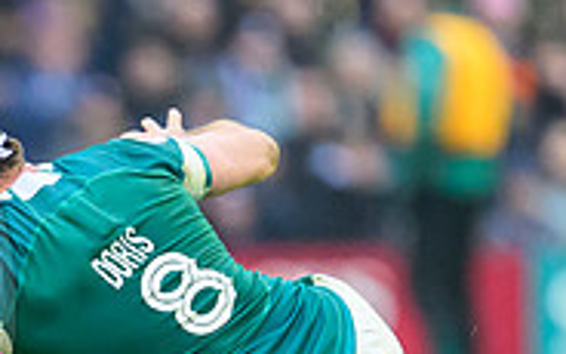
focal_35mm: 2345
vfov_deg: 0.6
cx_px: -106
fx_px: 36172
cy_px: 617
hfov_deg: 0.9
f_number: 2.8
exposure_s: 1/1600
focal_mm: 400
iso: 4000
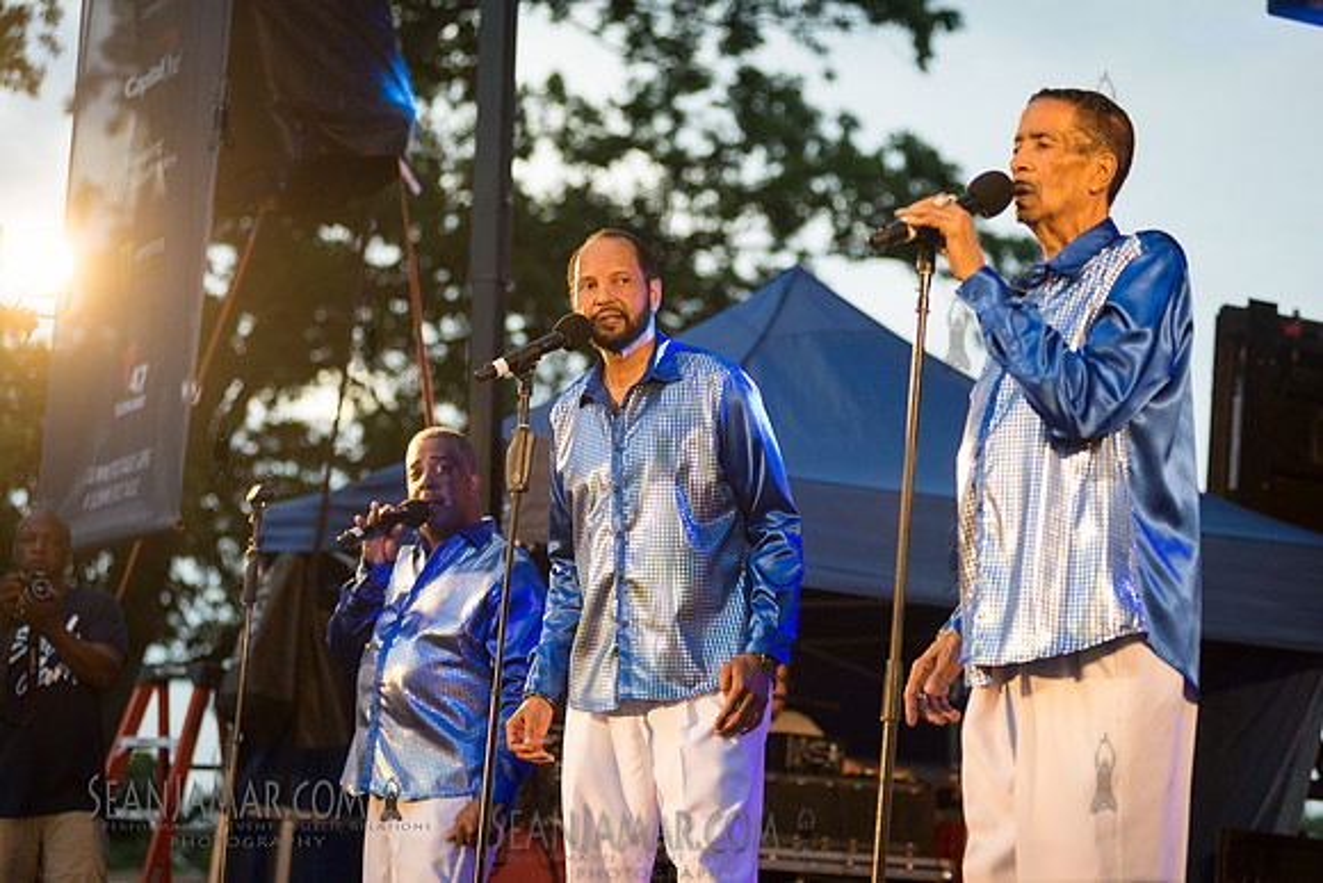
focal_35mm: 100
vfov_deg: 13.7
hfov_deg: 20.4
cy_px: 442
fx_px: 3676
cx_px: 662
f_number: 3.5
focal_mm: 100
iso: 2000
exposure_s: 1/400
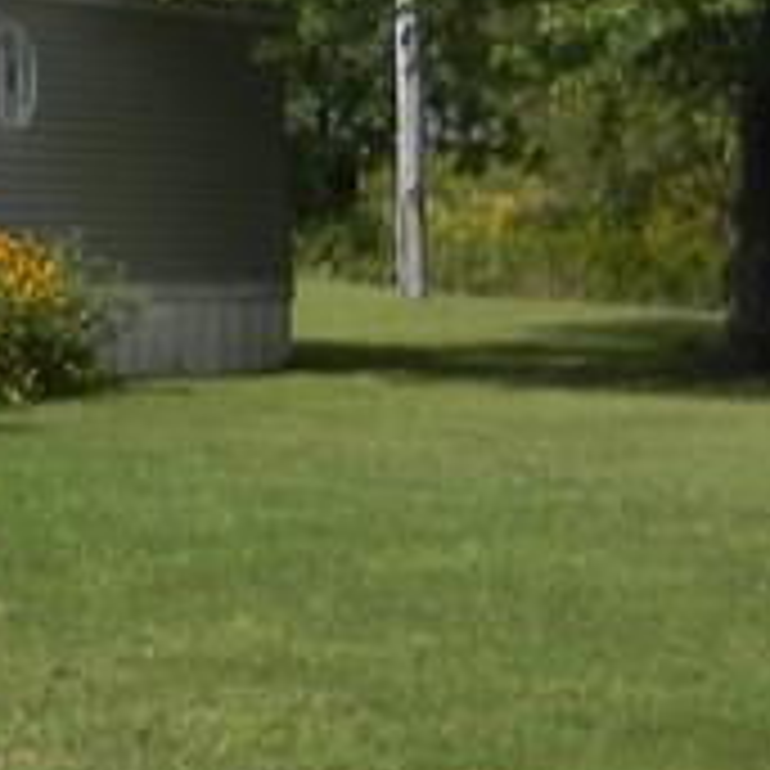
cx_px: -1000
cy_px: 189
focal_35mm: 148
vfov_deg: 11.8
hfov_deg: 10.4
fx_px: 3725
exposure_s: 1/797
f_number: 3.5
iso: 80
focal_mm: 5
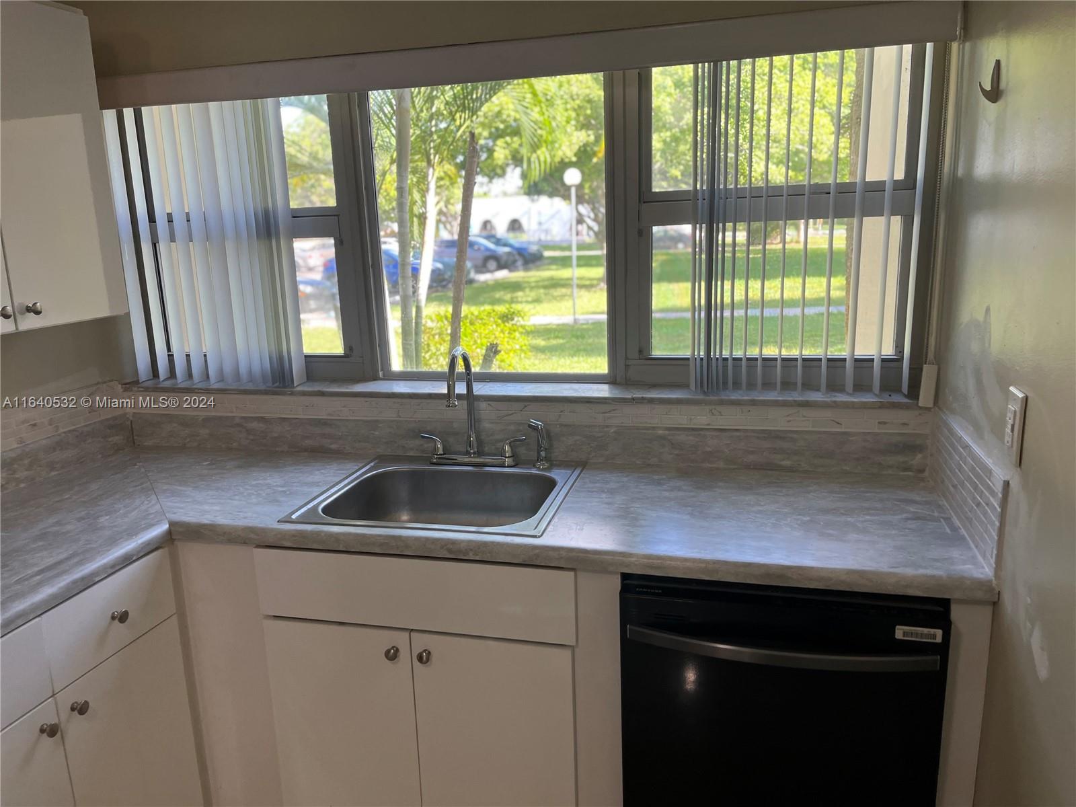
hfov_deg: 67.3
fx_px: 808
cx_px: 538
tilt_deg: -11.7
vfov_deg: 53.1
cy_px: 404
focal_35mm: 26
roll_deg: +1.1
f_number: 1.6
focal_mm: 5.1
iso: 80
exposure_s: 1/120
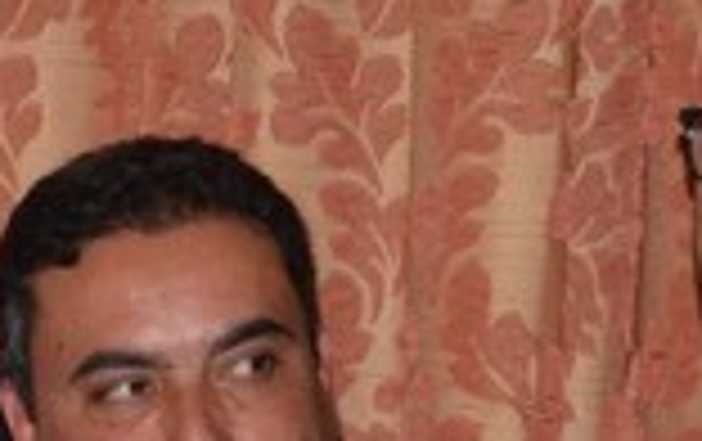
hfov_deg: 6.1
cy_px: 770
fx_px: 6592
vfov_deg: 3.8
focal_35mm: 344
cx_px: -158
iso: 800
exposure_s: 1/60
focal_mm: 55
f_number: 4.5
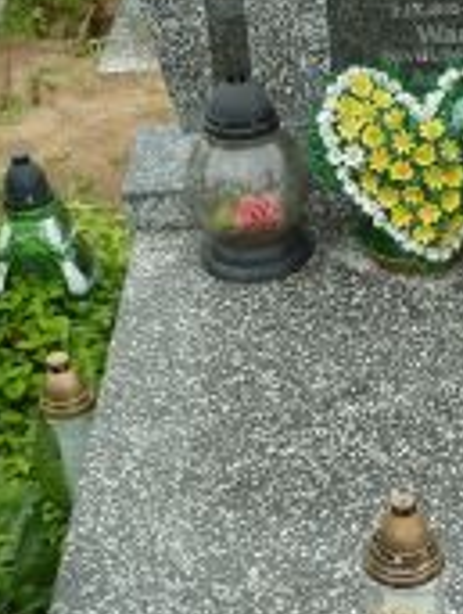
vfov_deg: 23.0
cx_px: 380
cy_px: 460
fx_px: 1492
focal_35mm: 84
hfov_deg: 17.5
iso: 80
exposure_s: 1/60
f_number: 3.4
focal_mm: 5
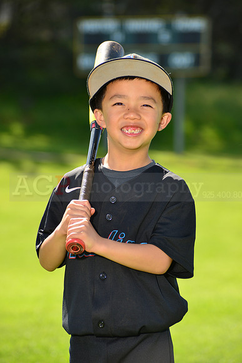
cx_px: 121
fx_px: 2015
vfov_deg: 10.3
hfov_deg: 6.9
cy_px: 182
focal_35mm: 200
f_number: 8
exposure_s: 1/250
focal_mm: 200
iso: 200
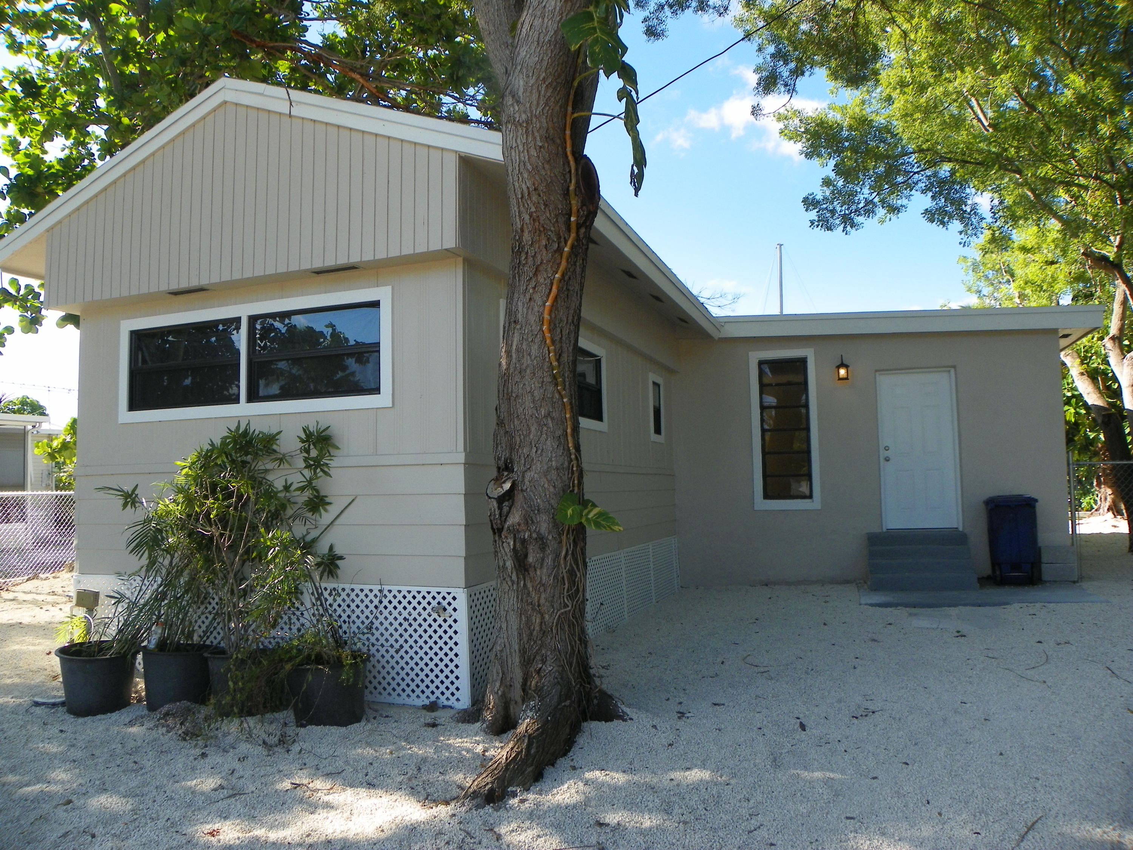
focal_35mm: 26
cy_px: 425
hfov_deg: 67.3
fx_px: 851
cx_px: 566
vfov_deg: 53.1
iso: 64
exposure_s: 1/200
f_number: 4
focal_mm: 4.6
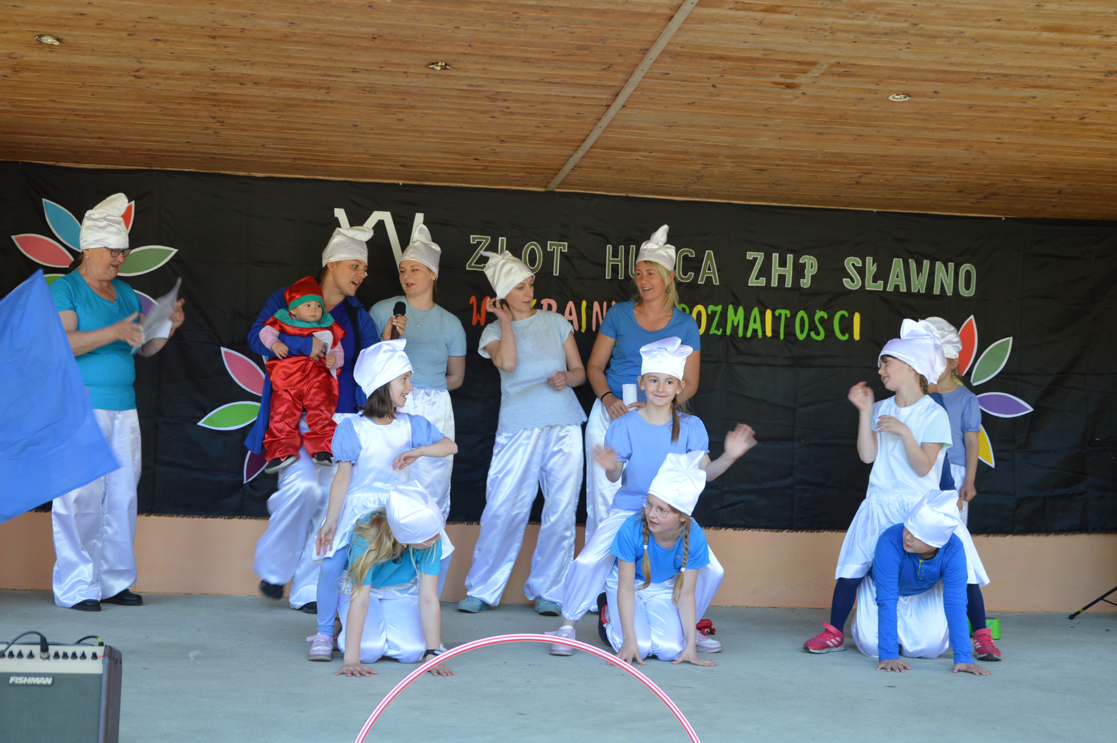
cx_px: 558
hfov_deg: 35.1
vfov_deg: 23.7
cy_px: 372
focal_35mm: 57
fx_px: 1767
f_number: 4.5
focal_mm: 38
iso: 400
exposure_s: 1/60
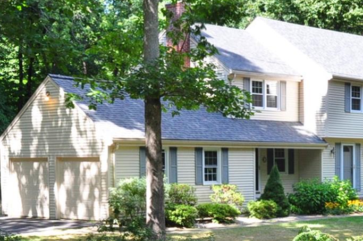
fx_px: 453
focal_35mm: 45
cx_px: 234
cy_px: 150
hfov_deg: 43.2
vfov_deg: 29.6
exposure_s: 1/100
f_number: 8
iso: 640
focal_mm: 20
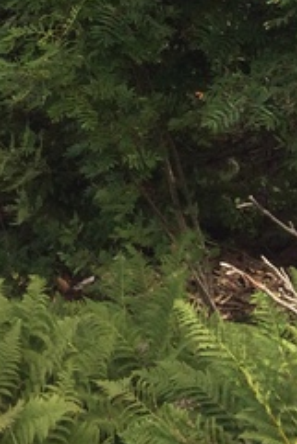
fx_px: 1582
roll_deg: -4.4
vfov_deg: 14.7
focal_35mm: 128
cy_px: -256
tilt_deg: -15.7
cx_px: -572
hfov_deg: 8.9
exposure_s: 1/432
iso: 32
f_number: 2.2
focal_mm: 4.15
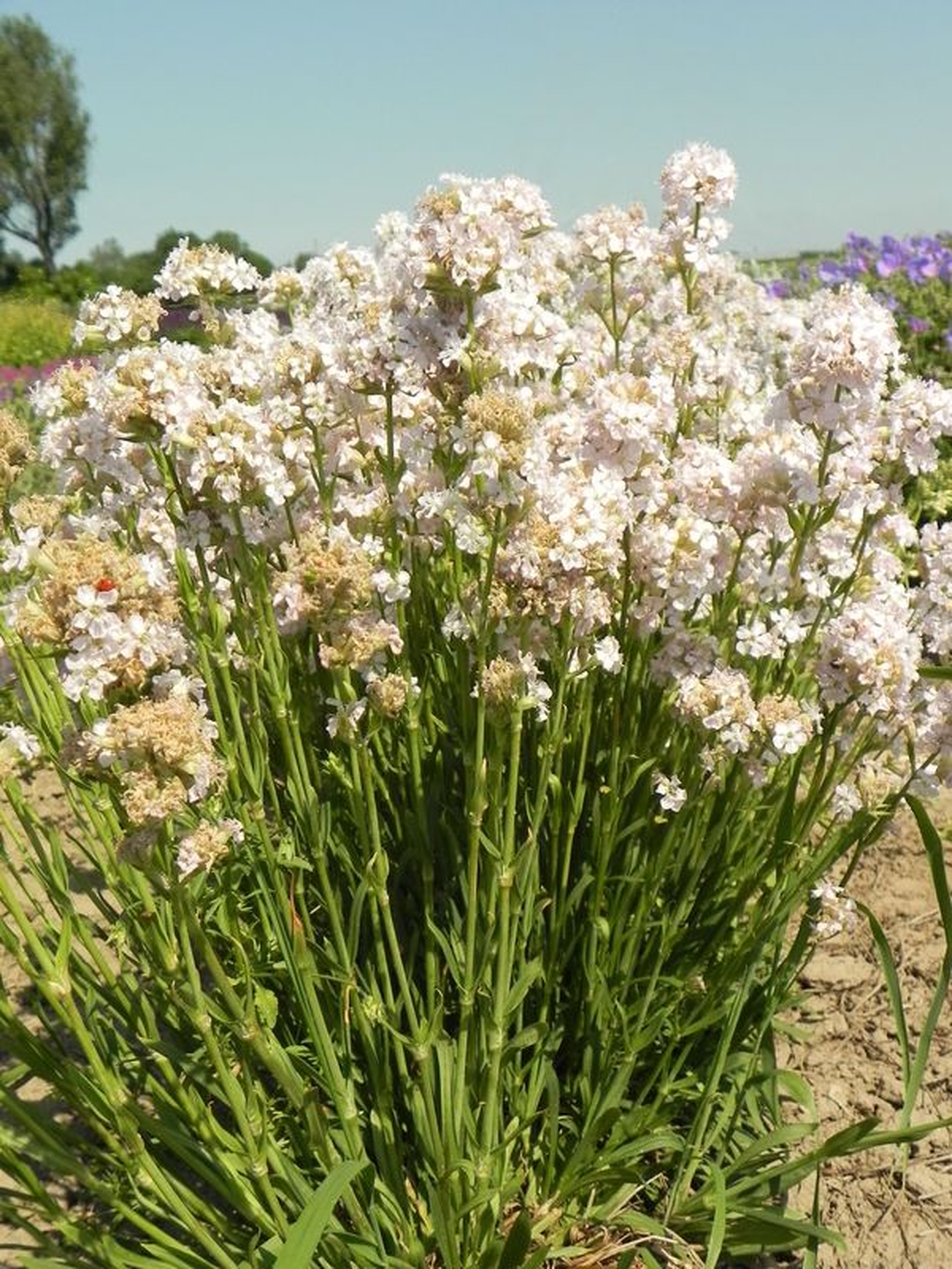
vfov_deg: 41.2
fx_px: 1687
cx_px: 476
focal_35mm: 46
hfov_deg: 31.5
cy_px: 634
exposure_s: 1/2000
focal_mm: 8.2
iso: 160
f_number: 3.2
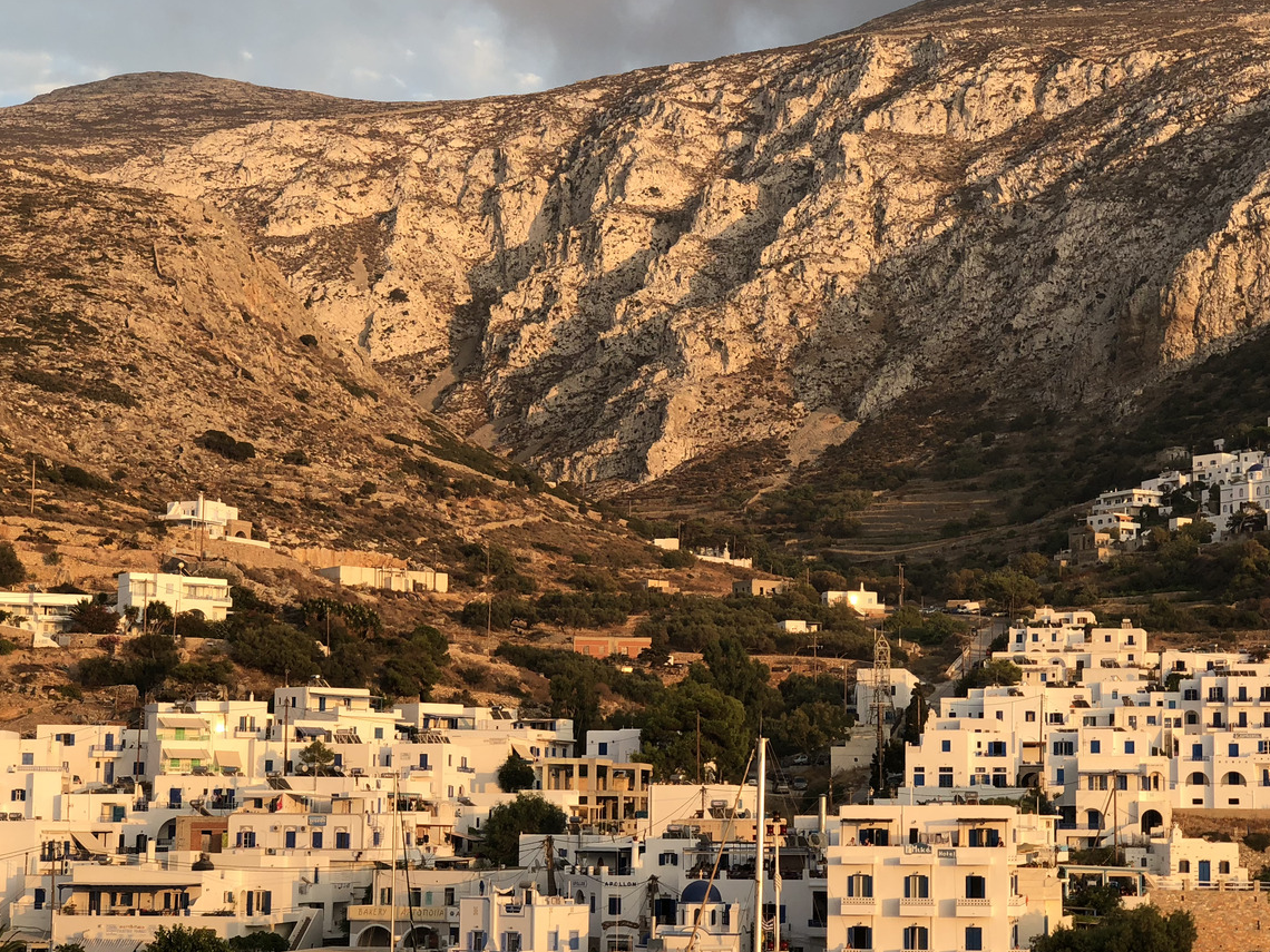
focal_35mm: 73
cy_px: 559
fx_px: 2678
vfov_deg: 20.1
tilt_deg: +7.0
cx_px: 792
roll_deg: -0.3
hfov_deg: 26.6
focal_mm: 6
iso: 16
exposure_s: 1/237
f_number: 2.4
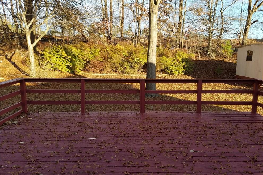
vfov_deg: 46.3
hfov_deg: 65.5
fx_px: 205
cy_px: 81
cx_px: 136
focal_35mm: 28
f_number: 1.7
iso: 50
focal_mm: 4.2
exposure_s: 1/454
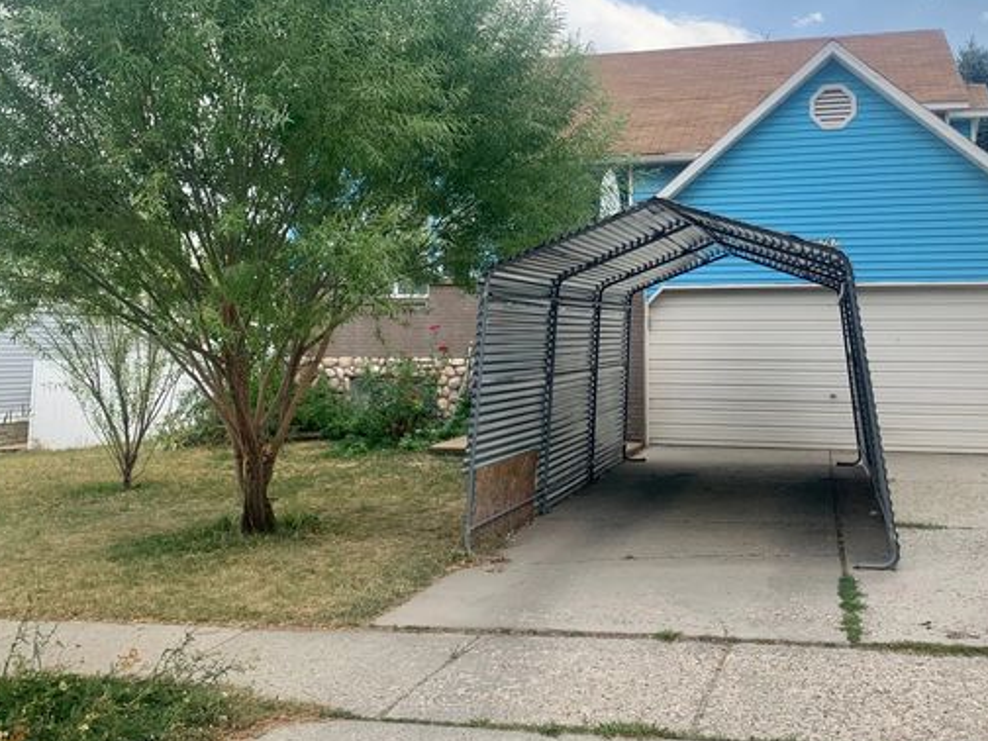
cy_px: 294
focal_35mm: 33
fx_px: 942
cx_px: 602
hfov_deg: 54.9
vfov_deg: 42.7
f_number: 1.8
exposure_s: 1/732
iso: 25
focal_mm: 4.25
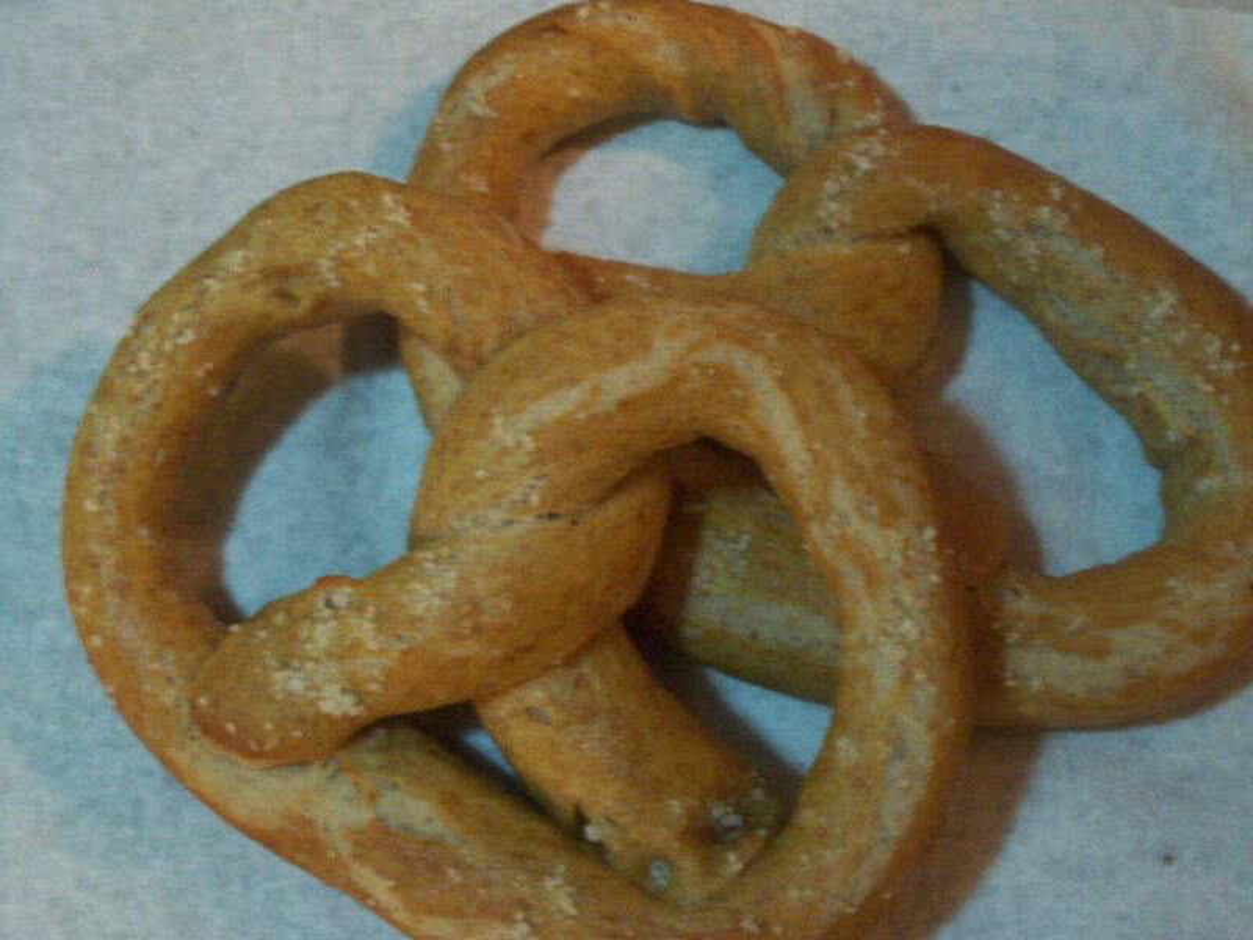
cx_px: 626
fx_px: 2534
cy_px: 470
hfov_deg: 27.8
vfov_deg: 21.0
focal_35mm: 70
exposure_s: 1/8
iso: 200
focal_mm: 11.6
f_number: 3.8
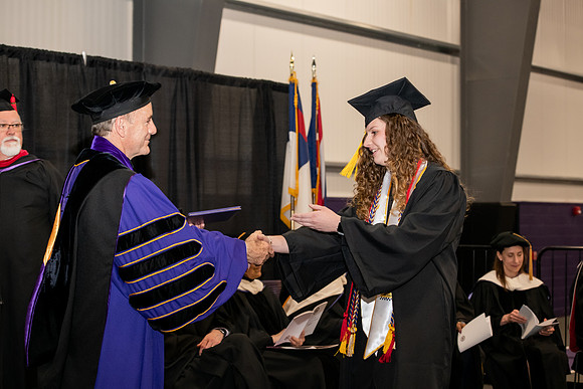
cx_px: 292
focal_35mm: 70
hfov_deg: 28.8
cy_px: 194
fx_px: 1134
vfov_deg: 19.5
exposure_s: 1/200
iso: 2000
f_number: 5
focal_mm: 70
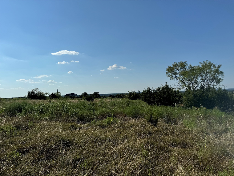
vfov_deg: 56.8
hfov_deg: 71.6
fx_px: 162
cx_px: 117
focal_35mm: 24
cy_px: 88
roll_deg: +3.0
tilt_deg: +1.1
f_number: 1.78
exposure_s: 1/10417
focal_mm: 6.76
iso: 80
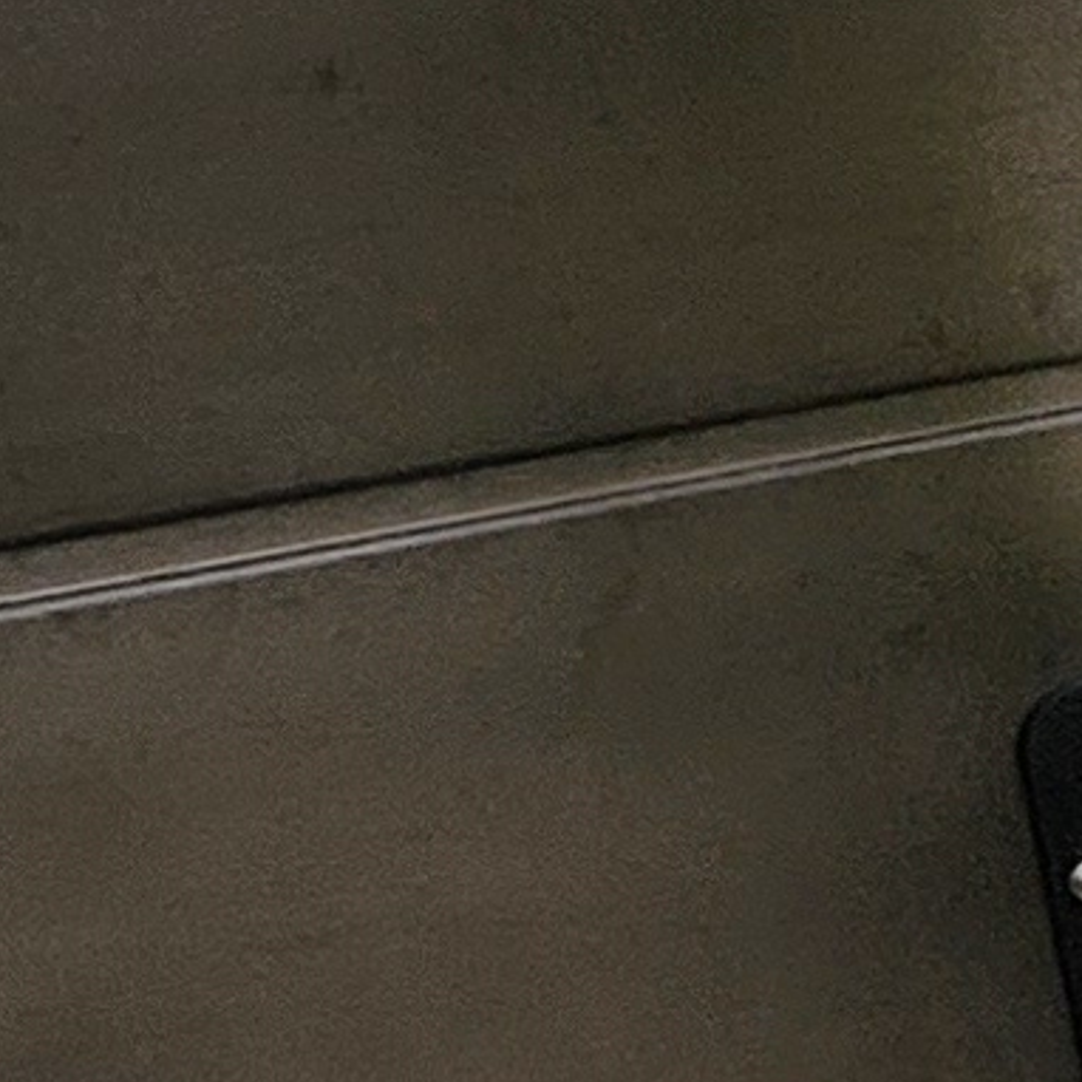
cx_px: 5229
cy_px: 1136
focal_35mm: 213
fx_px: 7532
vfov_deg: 8.2
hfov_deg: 5.9
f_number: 1.8
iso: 25
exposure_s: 1/465
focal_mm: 5.54
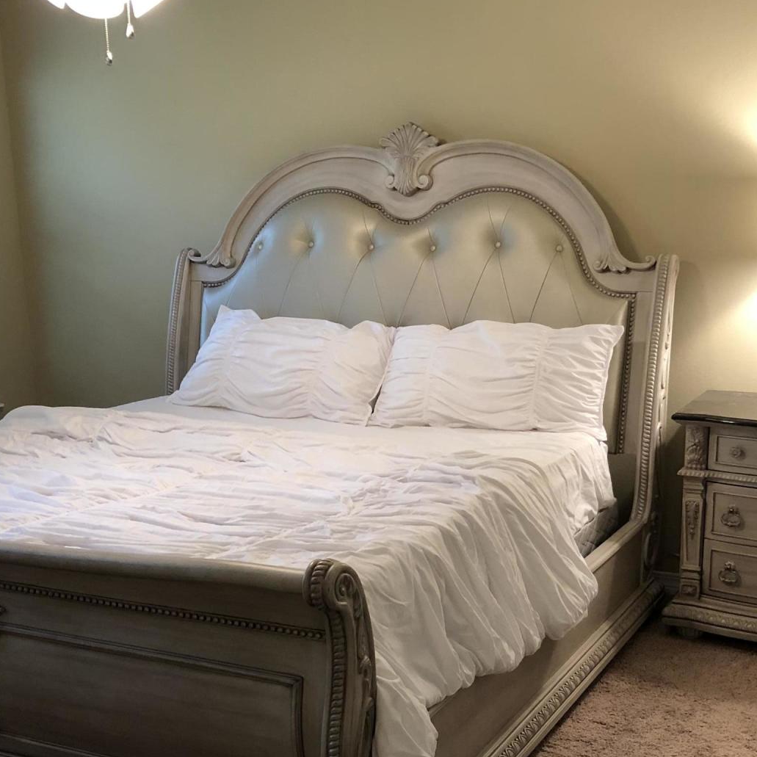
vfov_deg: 34.8
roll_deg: +0.3
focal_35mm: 48
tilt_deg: -13.5
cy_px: 540
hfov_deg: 35.3
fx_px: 1188
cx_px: 416
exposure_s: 1/15
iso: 64
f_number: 1.8
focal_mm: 4
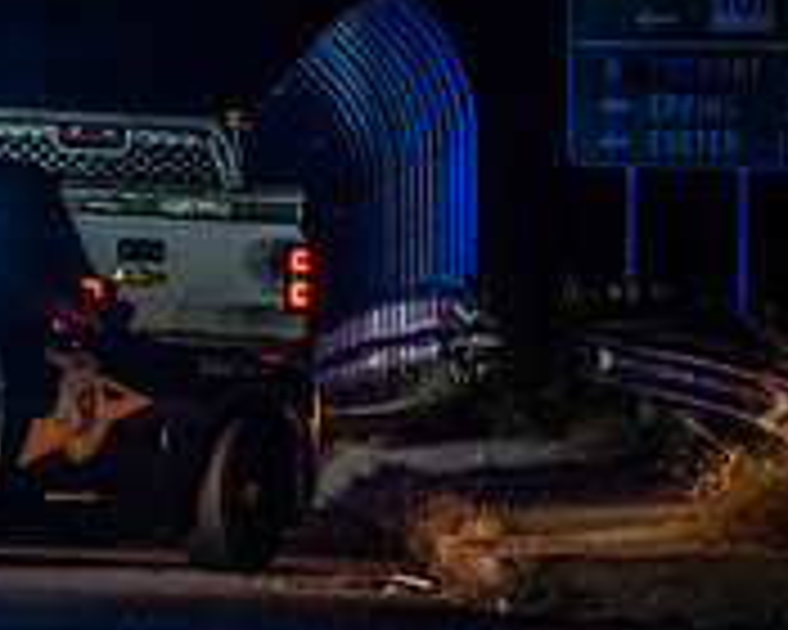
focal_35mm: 834
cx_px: -394
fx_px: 19450
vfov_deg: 1.9
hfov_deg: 2.3
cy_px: 248
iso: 2000
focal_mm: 165
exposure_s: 1/100
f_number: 5.3
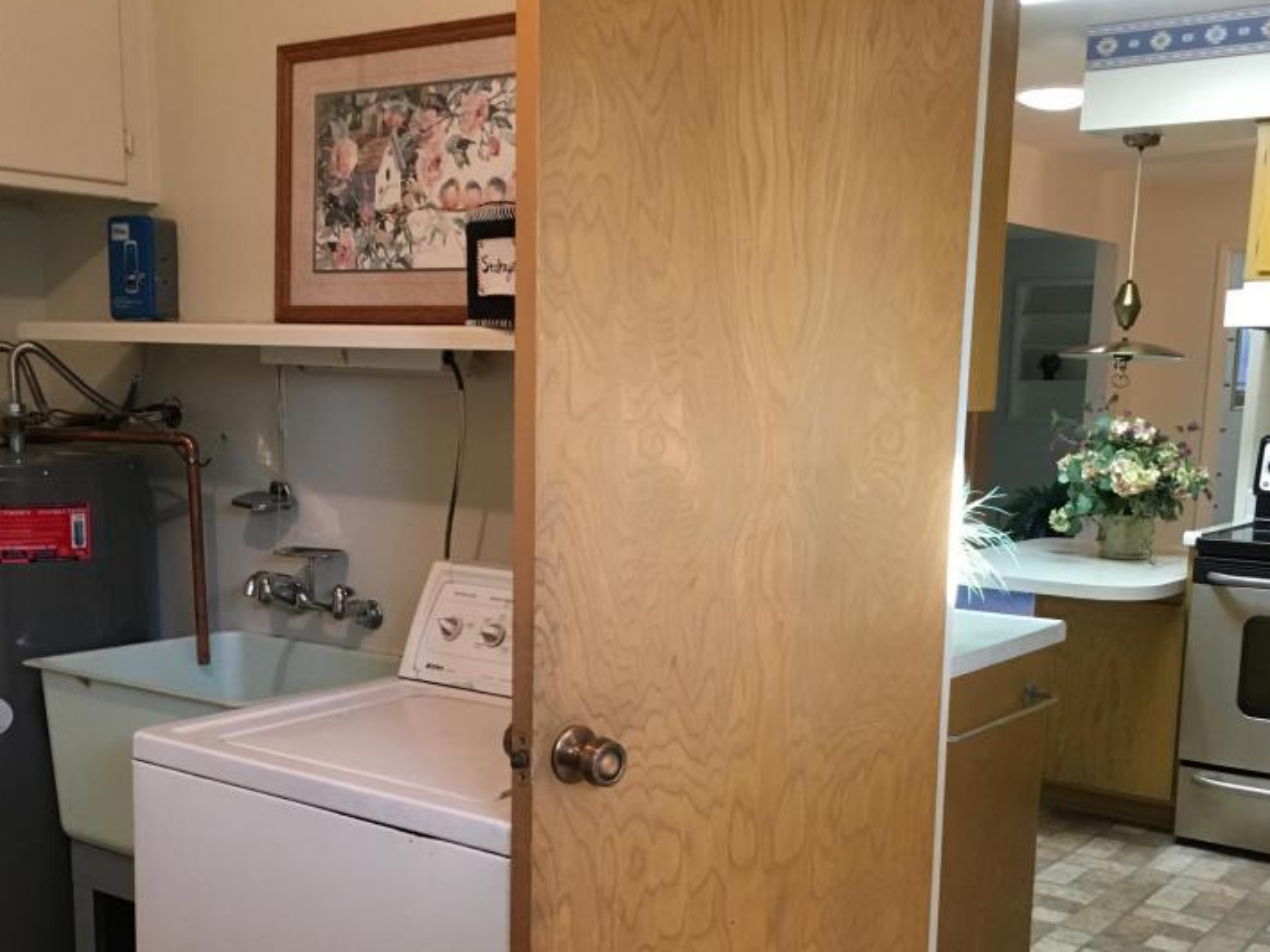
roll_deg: -1.7
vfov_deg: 34.0
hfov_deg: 44.8
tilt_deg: -9.8
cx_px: 634
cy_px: 641
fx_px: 1541
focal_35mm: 42
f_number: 2.2
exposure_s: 1/30
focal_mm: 4.15
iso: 160
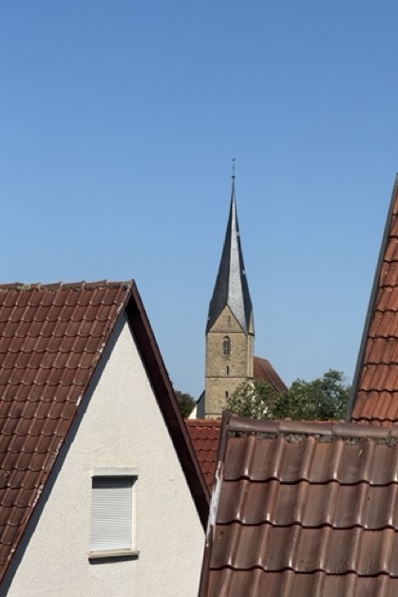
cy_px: 297
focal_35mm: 127
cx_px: 218
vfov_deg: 16.1
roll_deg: -1.5
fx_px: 2107
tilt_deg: +4.1
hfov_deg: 10.8
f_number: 2.8
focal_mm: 15.66
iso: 50
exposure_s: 1/2710
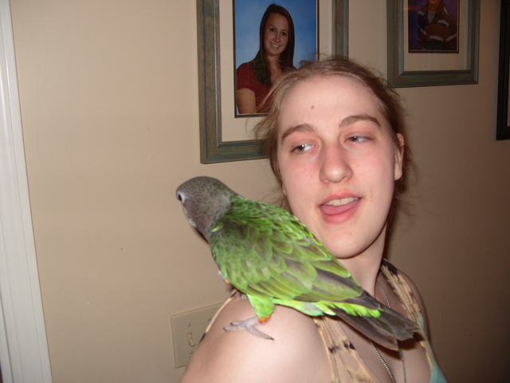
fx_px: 516
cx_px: 255
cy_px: 192
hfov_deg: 52.6
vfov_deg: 40.7
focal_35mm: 35
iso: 100
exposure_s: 1/45
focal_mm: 7.8
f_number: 2.8
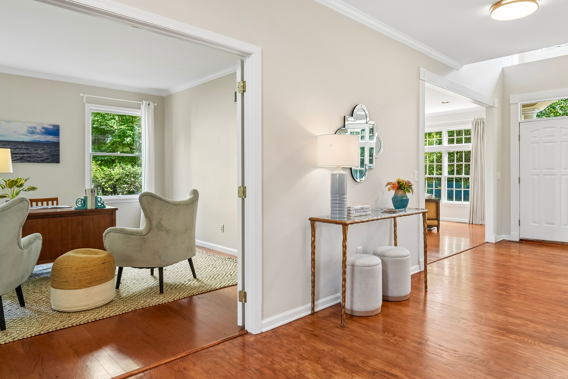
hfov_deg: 78.3
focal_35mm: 22
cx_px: 316
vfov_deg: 57.1
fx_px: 347
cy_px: 173
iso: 400
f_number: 8
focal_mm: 16
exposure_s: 1/20
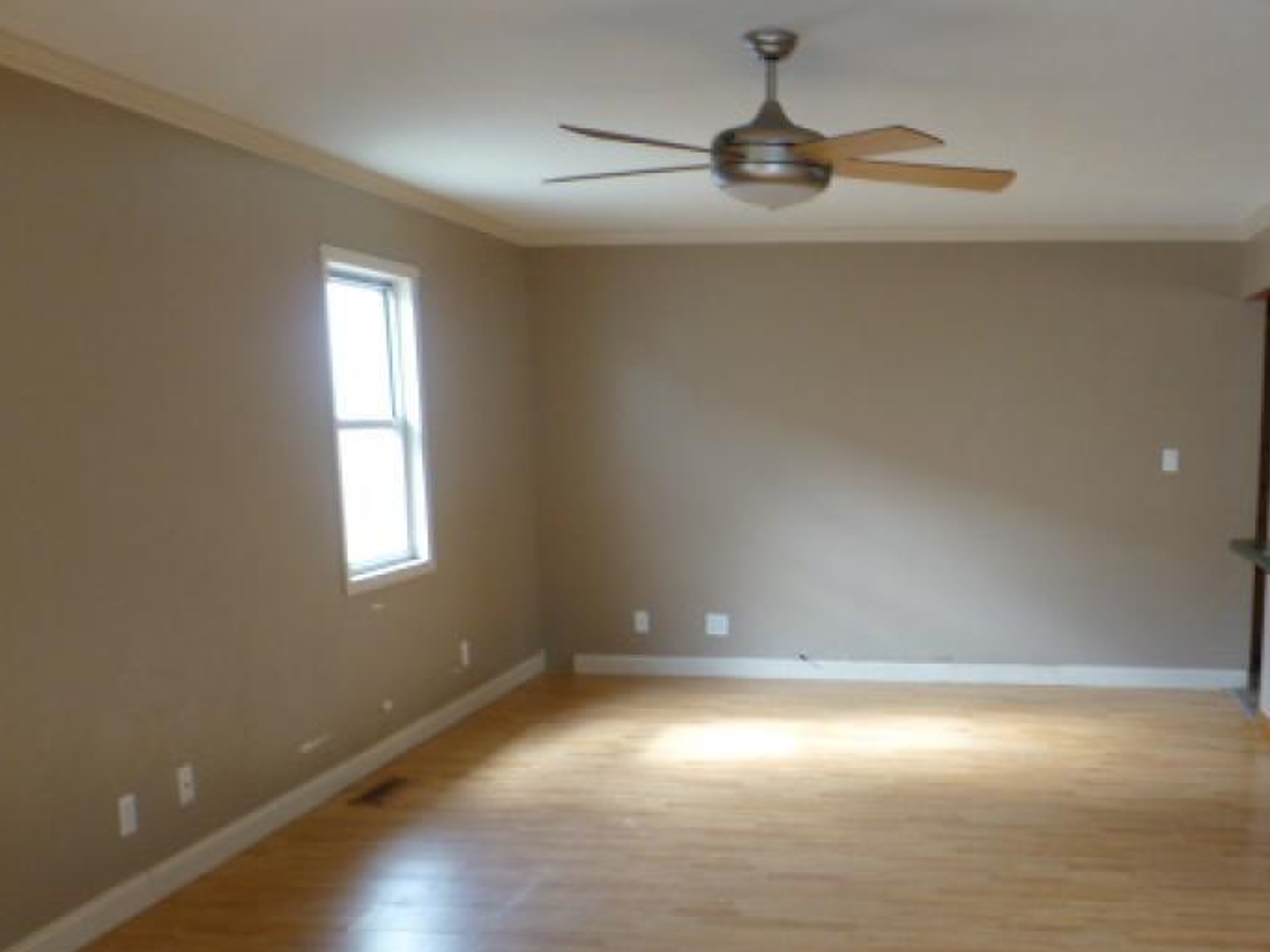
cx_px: 853
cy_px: 649
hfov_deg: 50.4
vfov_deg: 39.1
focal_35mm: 36
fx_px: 1321
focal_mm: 4.3
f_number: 3.3
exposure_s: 1/6
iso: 100
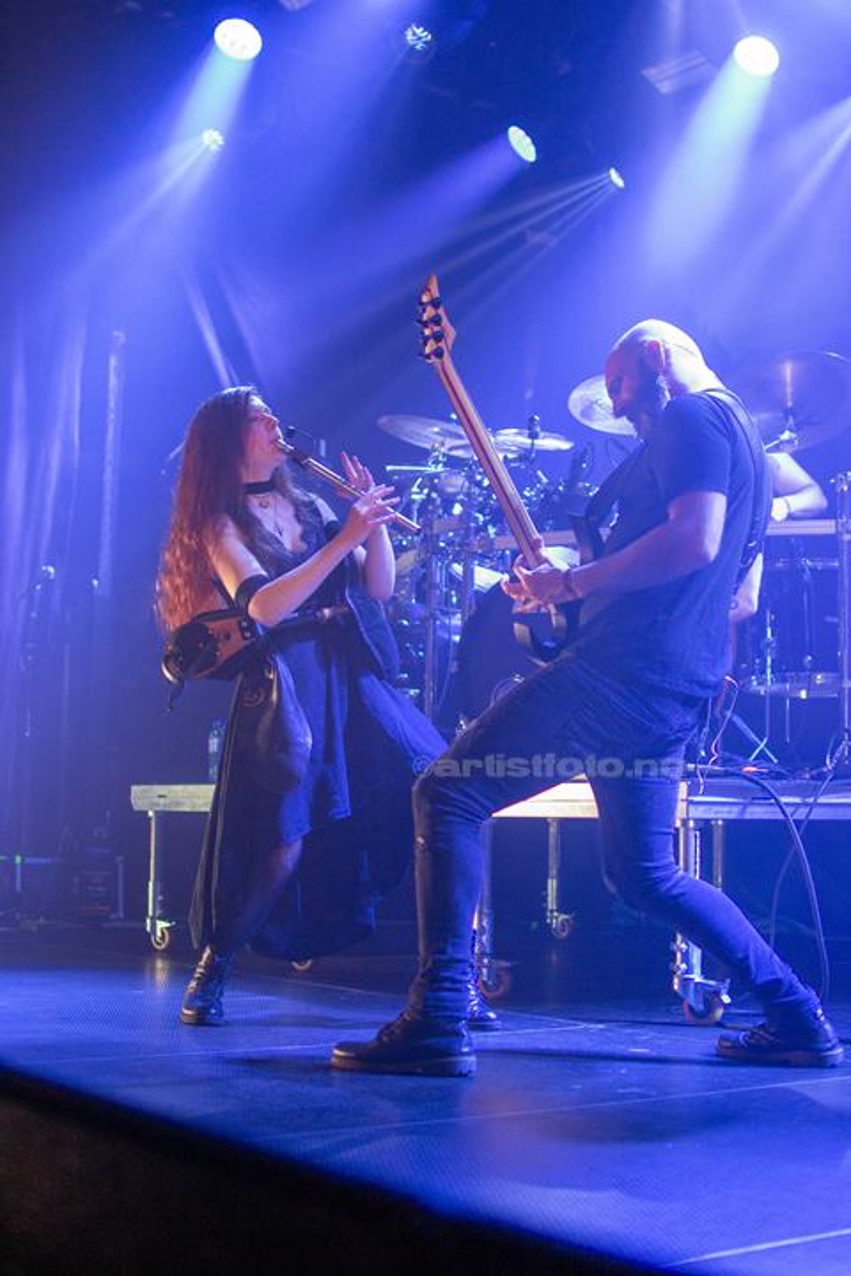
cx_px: 426
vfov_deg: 37.9
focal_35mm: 52
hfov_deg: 25.8
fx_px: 1861
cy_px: 638
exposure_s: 1/320
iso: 1600
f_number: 1.8
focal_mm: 35
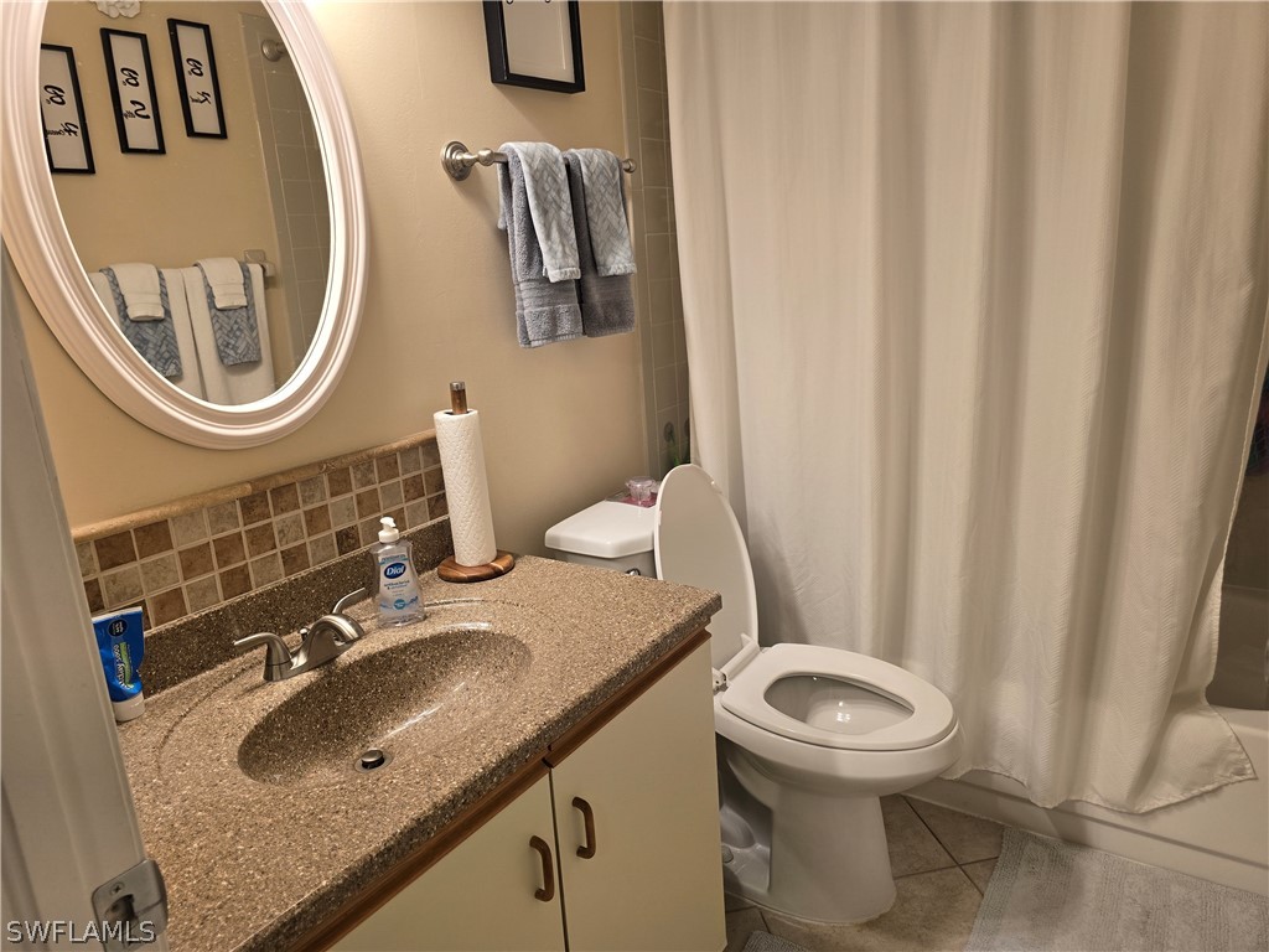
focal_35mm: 23
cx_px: 634
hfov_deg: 73.9
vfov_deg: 58.9
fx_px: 843
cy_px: 476
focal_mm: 6.3
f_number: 1.7
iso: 100
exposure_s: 1/180
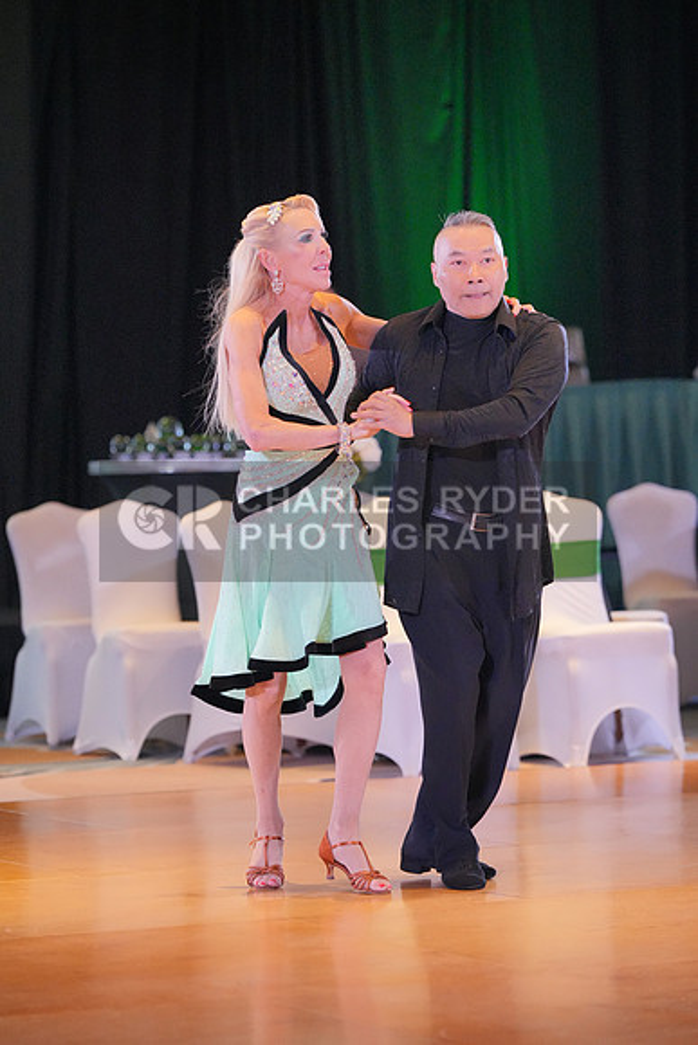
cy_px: 522
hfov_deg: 9.5
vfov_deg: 14.2
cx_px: 349
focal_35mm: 144
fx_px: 4185
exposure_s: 1/500
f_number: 3.5
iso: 8000
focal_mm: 144
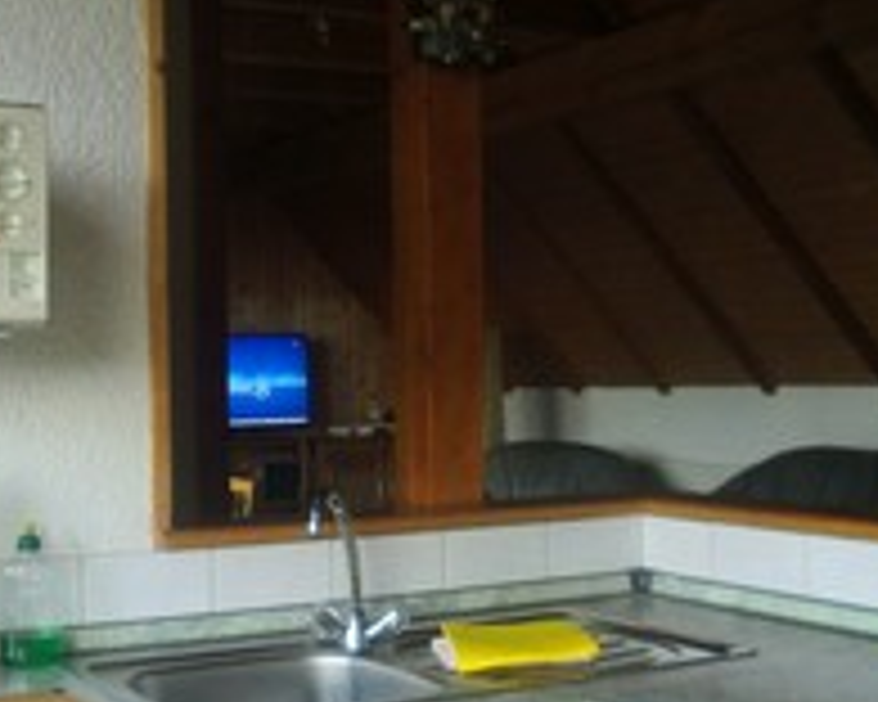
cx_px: 257
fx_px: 1351
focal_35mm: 52
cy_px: 418
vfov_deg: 29.1
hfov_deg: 35.4
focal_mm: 4.65
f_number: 2.6
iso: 160
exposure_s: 1/60
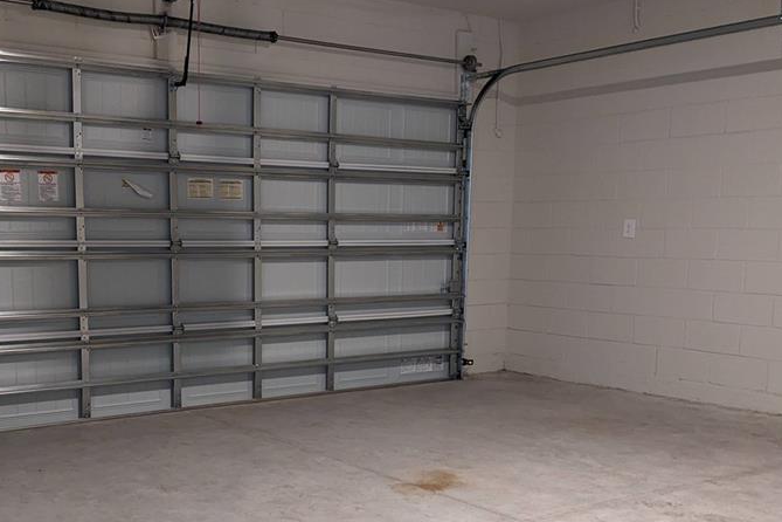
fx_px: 934
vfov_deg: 30.9
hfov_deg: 45.2
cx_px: 309
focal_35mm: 43
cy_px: 353
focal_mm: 4.38
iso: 832
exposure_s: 1/30
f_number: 1.73
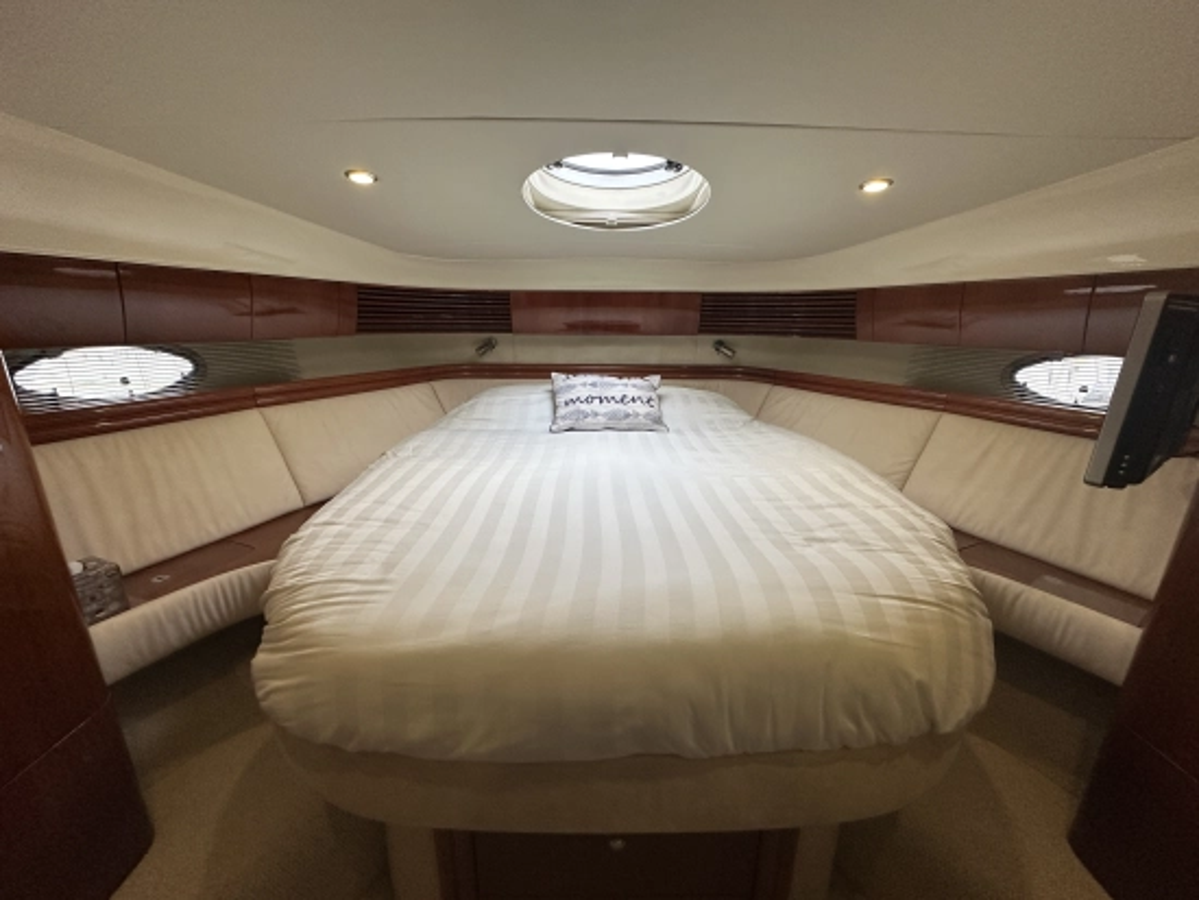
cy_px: 450
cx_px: 600
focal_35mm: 14
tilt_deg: -15.0
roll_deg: -0.1
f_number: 2.2
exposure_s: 1/99
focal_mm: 2.22
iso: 200
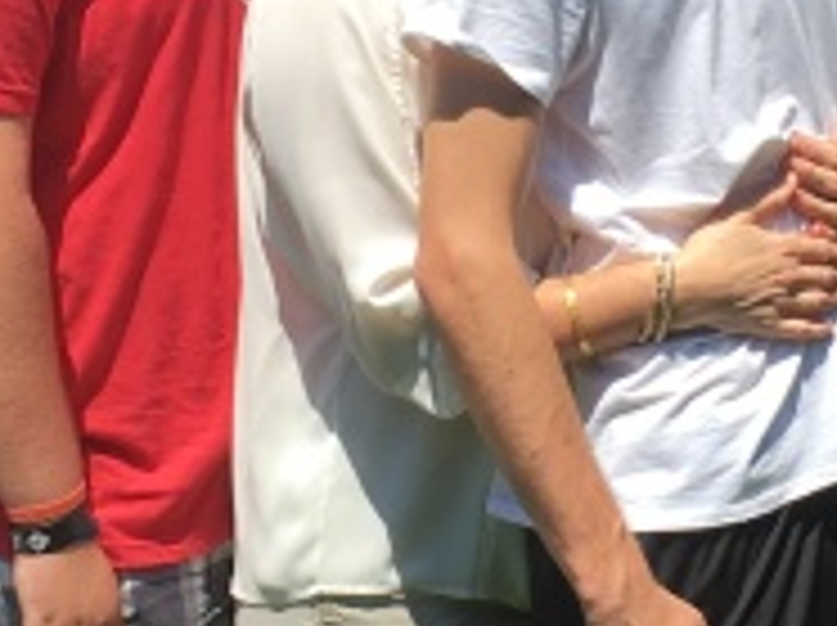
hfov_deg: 15.8
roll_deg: -1.2
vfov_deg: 11.8
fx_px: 3019
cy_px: 158
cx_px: 549
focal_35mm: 125
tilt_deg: -13.3
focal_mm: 4.15
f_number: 2.2
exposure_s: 1/1202
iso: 25
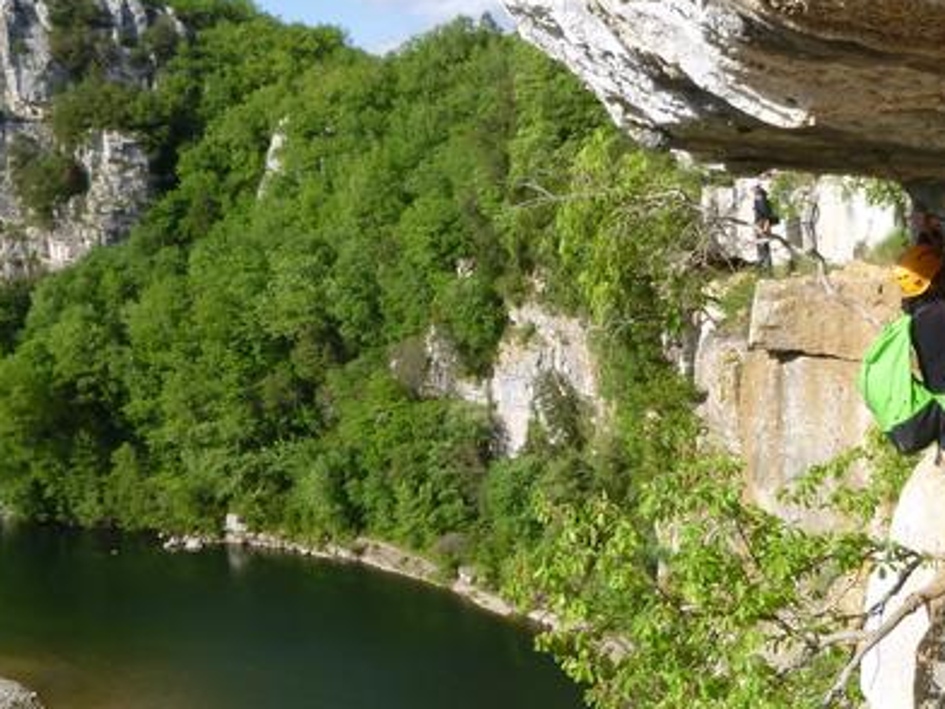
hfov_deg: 37.5
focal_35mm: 51
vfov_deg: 28.5
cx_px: 477
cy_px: 391
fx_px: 1392
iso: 100
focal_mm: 4.5
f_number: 3.9
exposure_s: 1/400
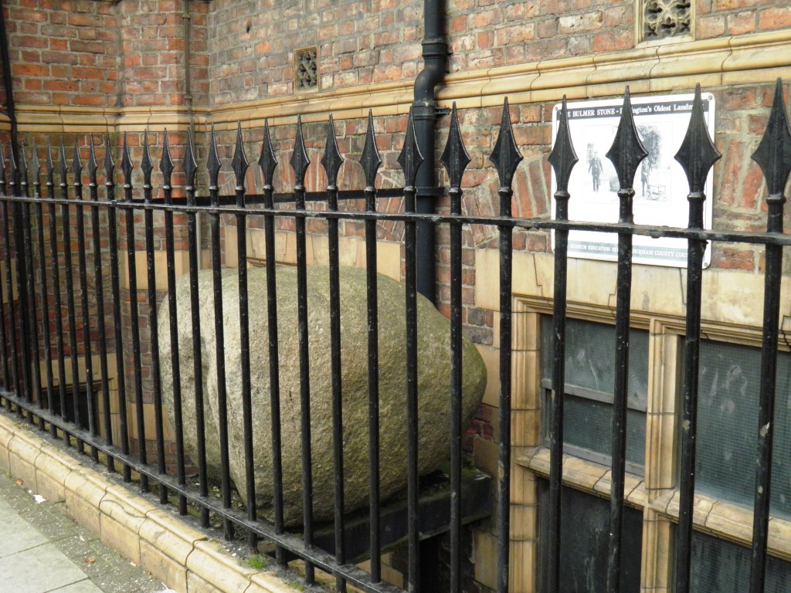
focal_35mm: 39
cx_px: 396
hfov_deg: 47.9
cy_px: 296
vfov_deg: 36.8
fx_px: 891
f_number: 3.2
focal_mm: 7.1
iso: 200
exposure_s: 1/500
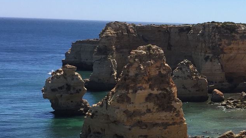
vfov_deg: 14.6
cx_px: 262
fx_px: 535
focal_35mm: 82
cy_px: 122
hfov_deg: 24.4
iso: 32
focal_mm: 4.15
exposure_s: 1/1883
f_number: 2.2
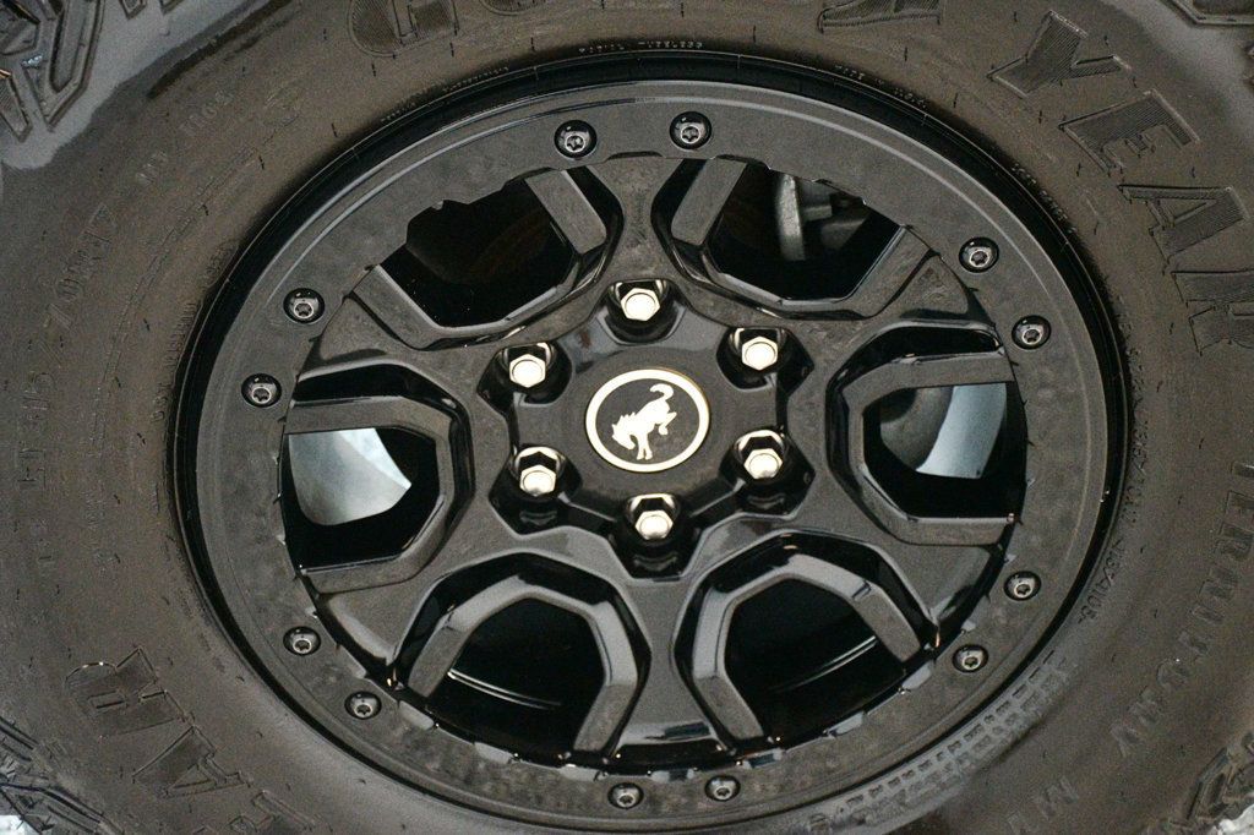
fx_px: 2612
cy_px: 418
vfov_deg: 18.2
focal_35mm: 75
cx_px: 627
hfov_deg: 27.0
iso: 12800
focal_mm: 50
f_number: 4.8
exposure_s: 1/60
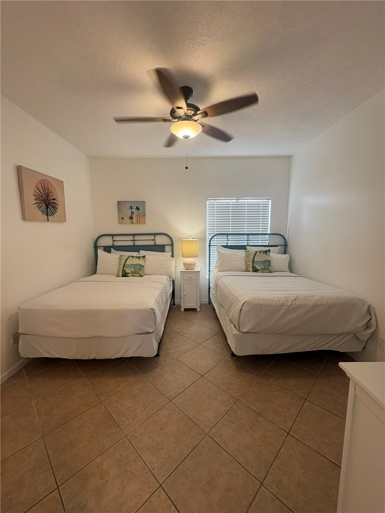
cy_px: 256
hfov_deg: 85.7
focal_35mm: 14
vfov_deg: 102.1
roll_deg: -0.3
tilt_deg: -6.4
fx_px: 208
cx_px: 192
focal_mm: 2.22
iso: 200
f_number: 2.2
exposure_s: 1/120
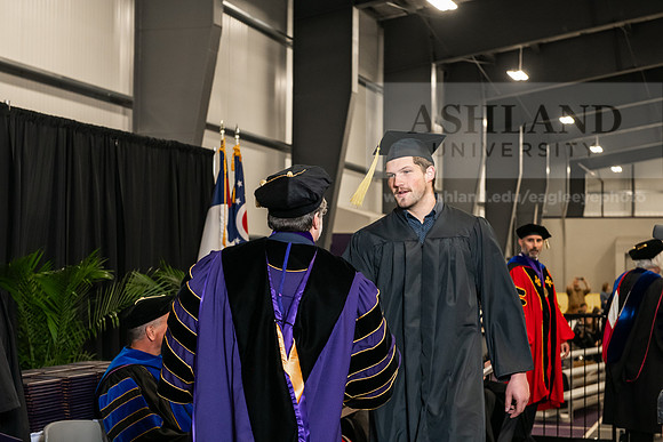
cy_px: 221
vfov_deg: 20.6
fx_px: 1216
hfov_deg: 30.5
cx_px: 332
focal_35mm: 66
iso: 2500
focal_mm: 66
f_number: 5
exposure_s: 1/200
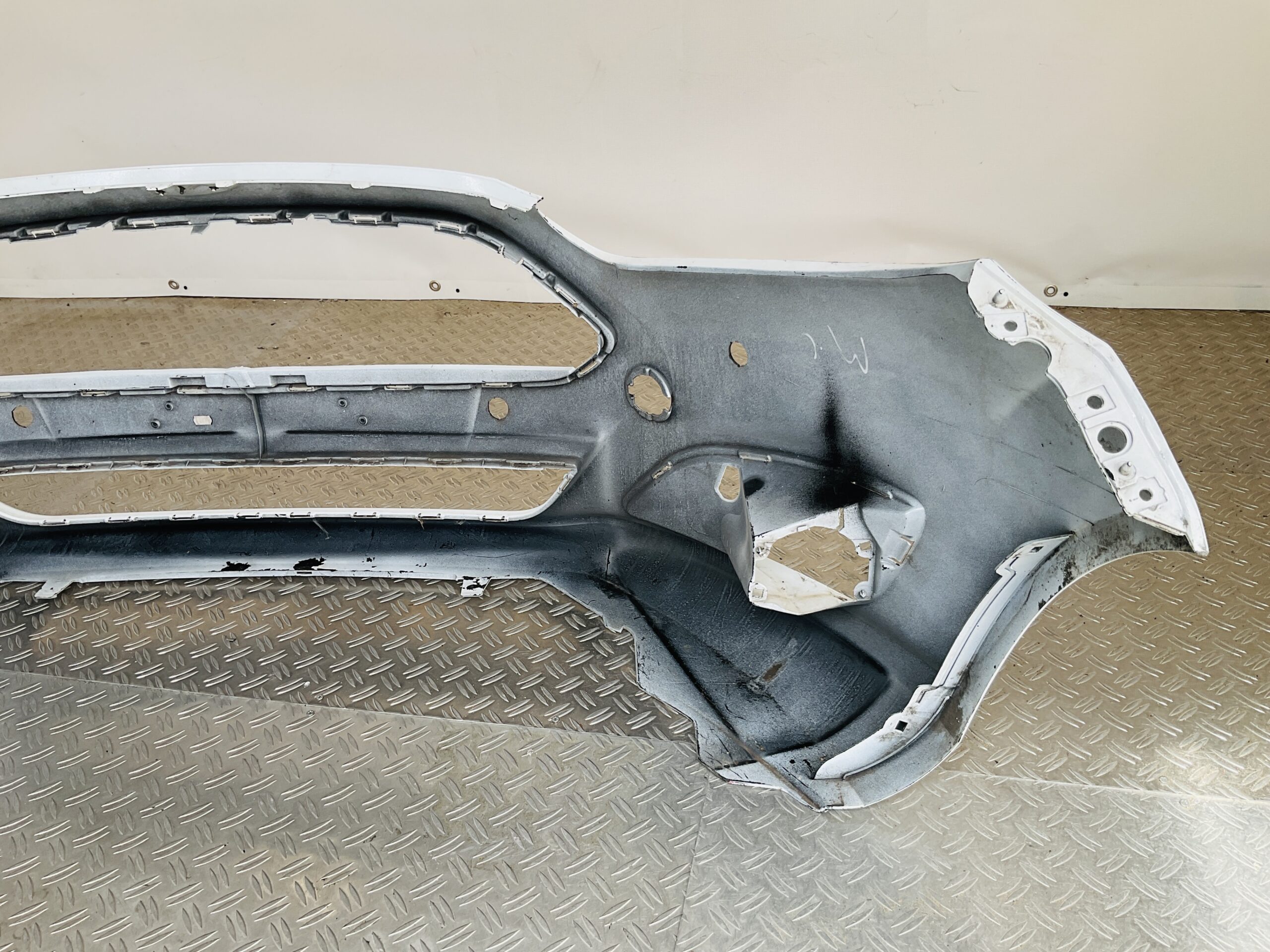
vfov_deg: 48.2
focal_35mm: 29
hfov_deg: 61.7
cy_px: 476
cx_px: 635
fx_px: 1064
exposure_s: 1/201
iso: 16
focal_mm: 3
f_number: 1.8
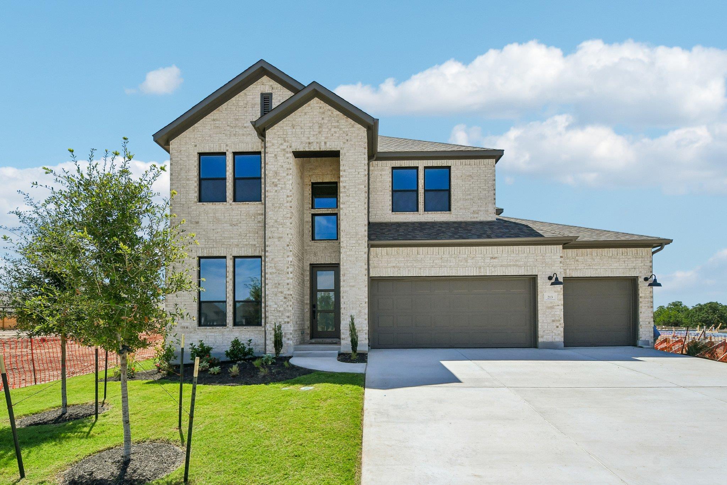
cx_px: 364
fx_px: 333
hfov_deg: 95.0
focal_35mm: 16
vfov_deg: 72.0
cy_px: 242
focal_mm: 11
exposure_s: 1/1250
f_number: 8
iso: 400
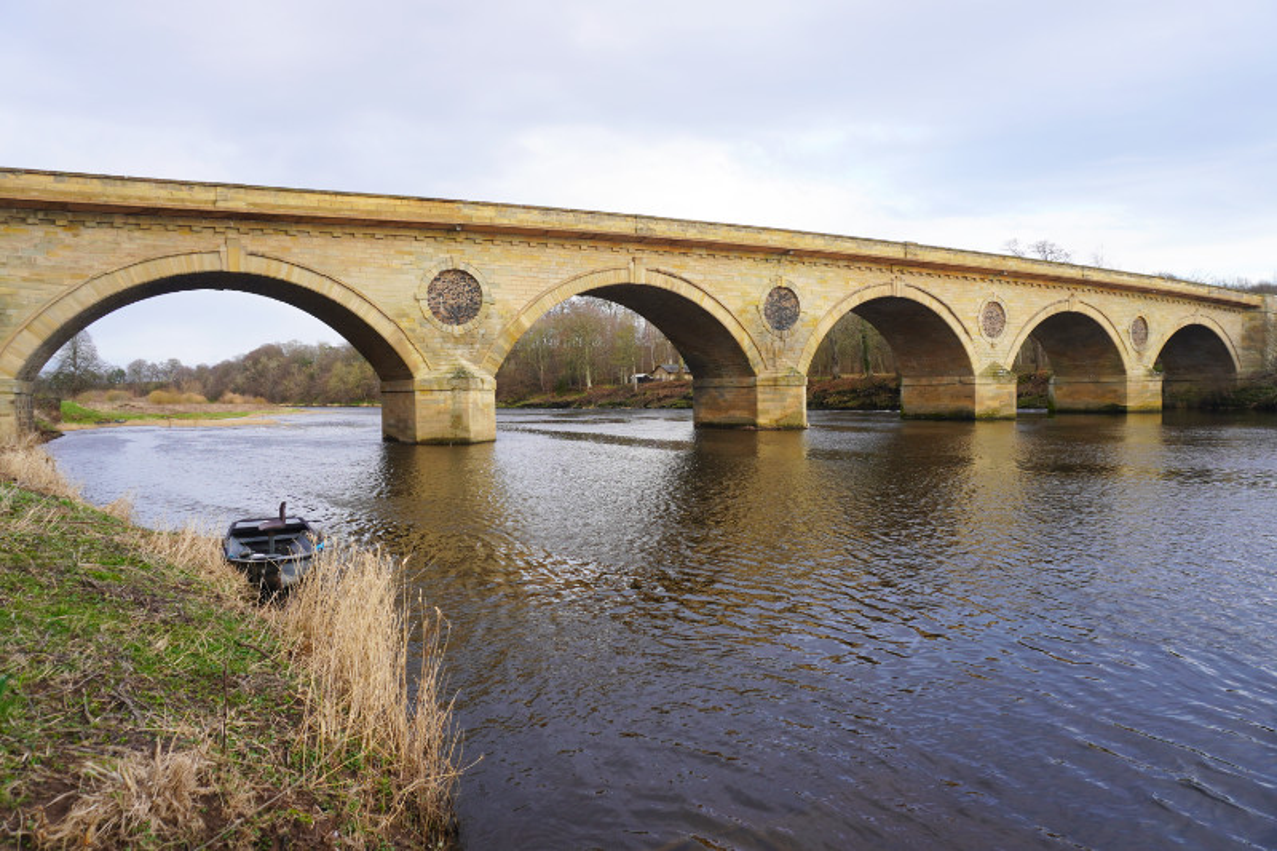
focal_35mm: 24
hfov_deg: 73.8
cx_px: 638
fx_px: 851
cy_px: 426
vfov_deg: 53.1
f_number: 5.6
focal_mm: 16
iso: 100
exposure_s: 1/80
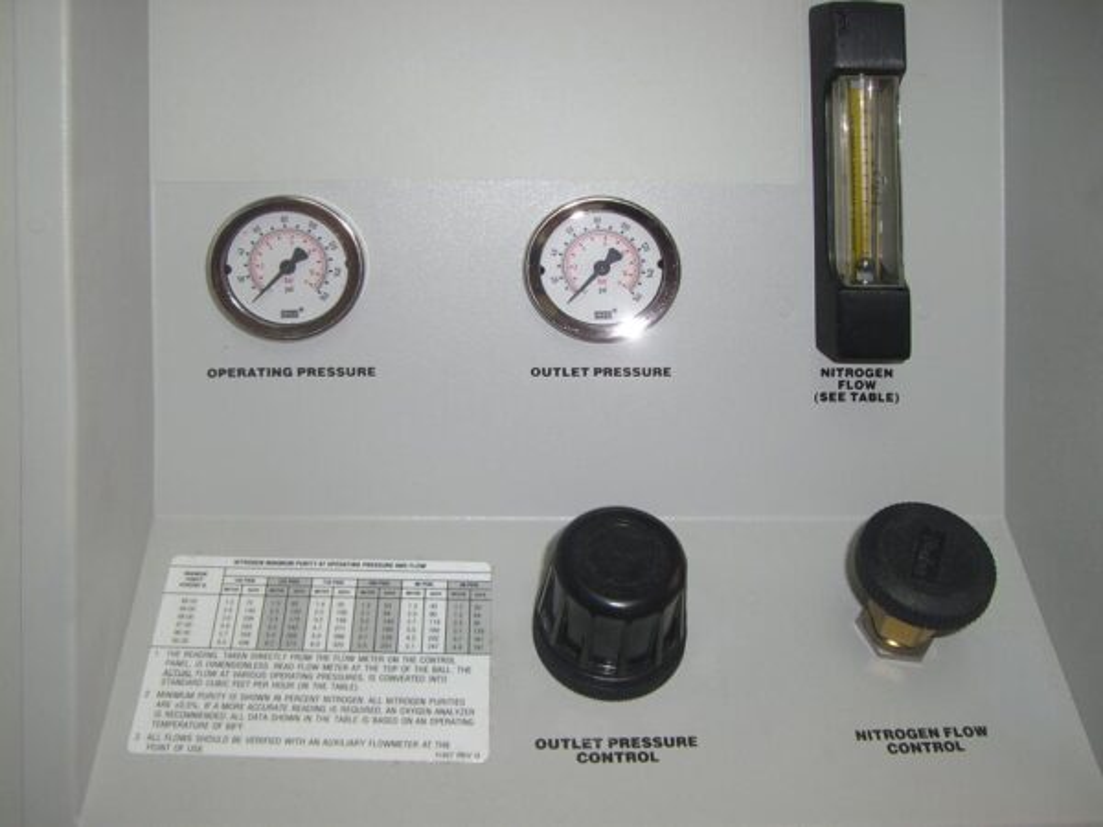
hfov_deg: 49.0
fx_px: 1211
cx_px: 552
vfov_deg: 37.7
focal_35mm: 38
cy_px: 414
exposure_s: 1/60
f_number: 2.7
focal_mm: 6.2
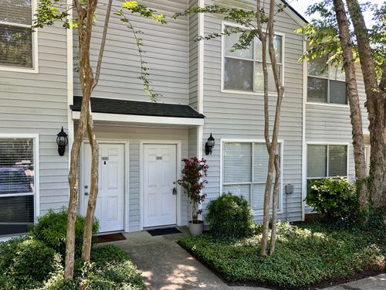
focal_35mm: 24
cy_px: 145
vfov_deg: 56.8
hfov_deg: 71.6
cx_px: 193
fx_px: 268
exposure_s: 1/234
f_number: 1.78
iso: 64
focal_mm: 6.86
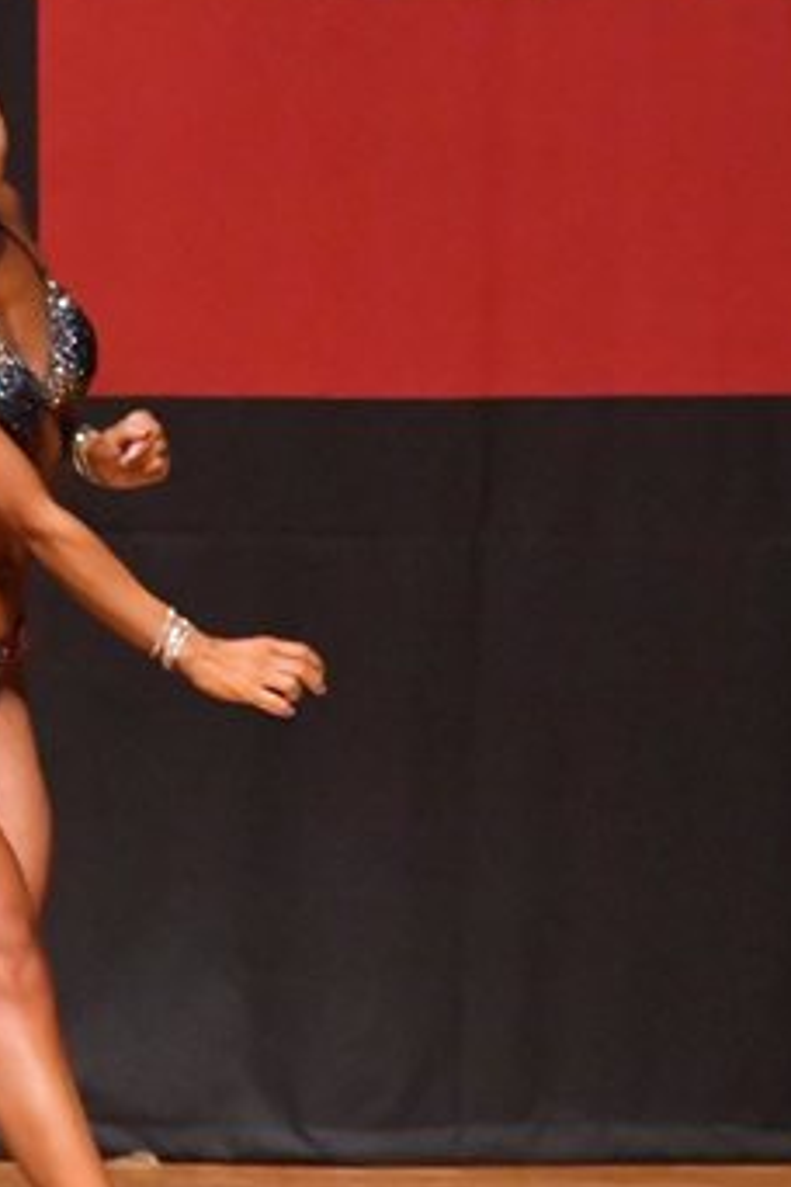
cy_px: 510
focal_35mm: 612
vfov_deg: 3.4
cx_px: -206
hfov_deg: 2.2
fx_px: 20169
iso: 12800
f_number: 5.6
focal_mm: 180
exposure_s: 1/400
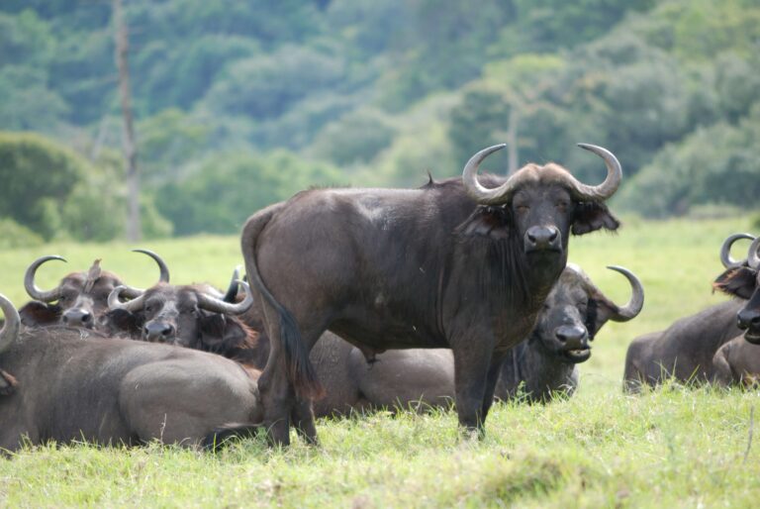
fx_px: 9511
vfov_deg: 3.1
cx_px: 380
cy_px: 254
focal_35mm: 450
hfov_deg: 4.6
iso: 200
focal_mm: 300
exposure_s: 1/125
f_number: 5.6
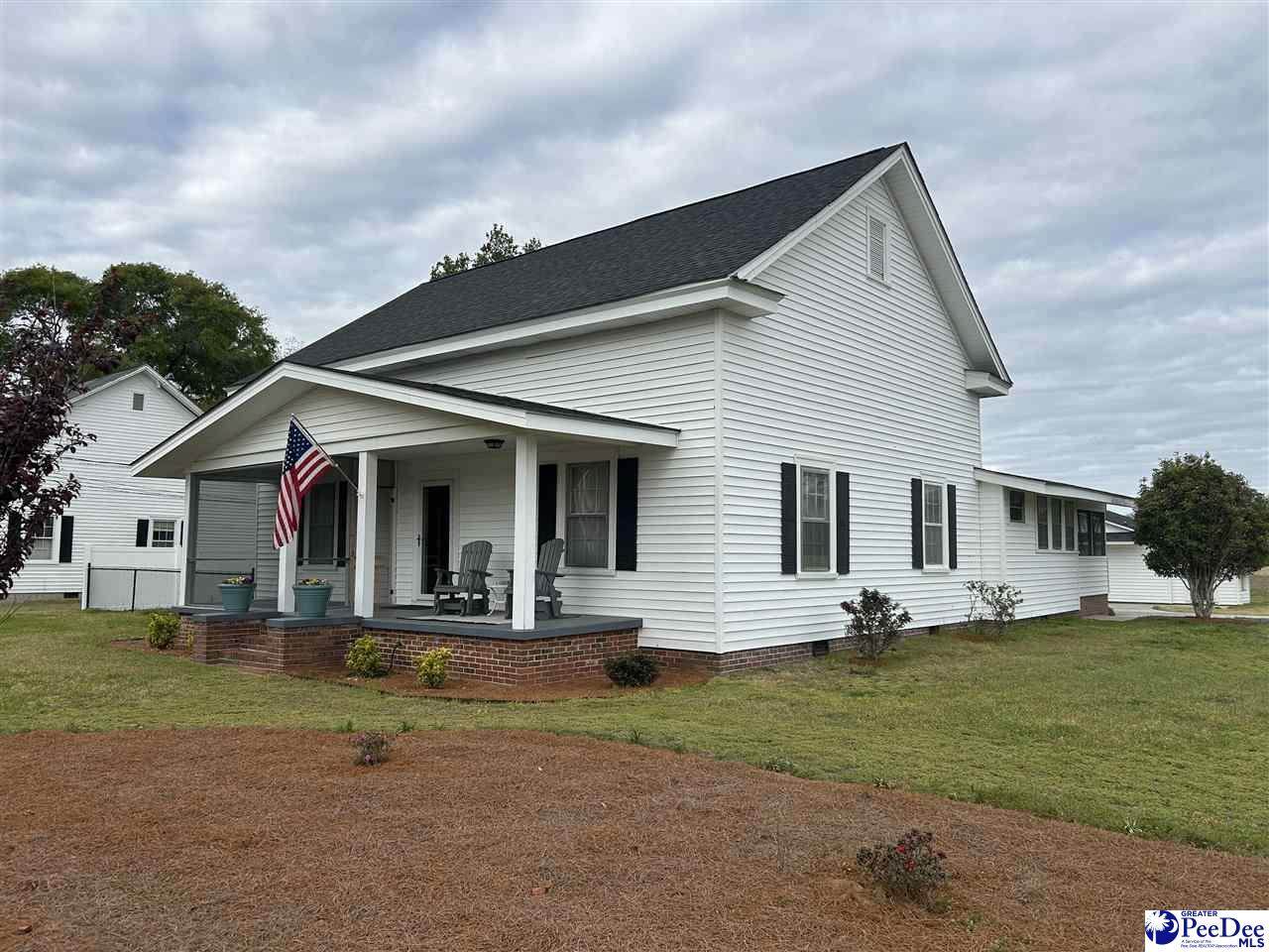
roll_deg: -0.1
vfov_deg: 53.1
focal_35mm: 26
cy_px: 476
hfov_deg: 67.3
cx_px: 634
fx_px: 953
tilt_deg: +4.6
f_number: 1.5
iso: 50
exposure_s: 1/3077
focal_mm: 5.7
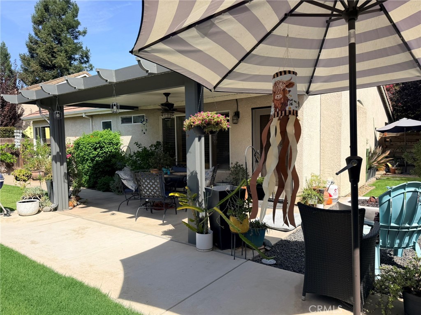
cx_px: 210
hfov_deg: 71.6
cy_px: 158
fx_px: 292
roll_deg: +1.1
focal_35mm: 24
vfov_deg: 56.8
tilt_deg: -3.9
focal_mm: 6.76
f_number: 1.78
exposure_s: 1/3759
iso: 80
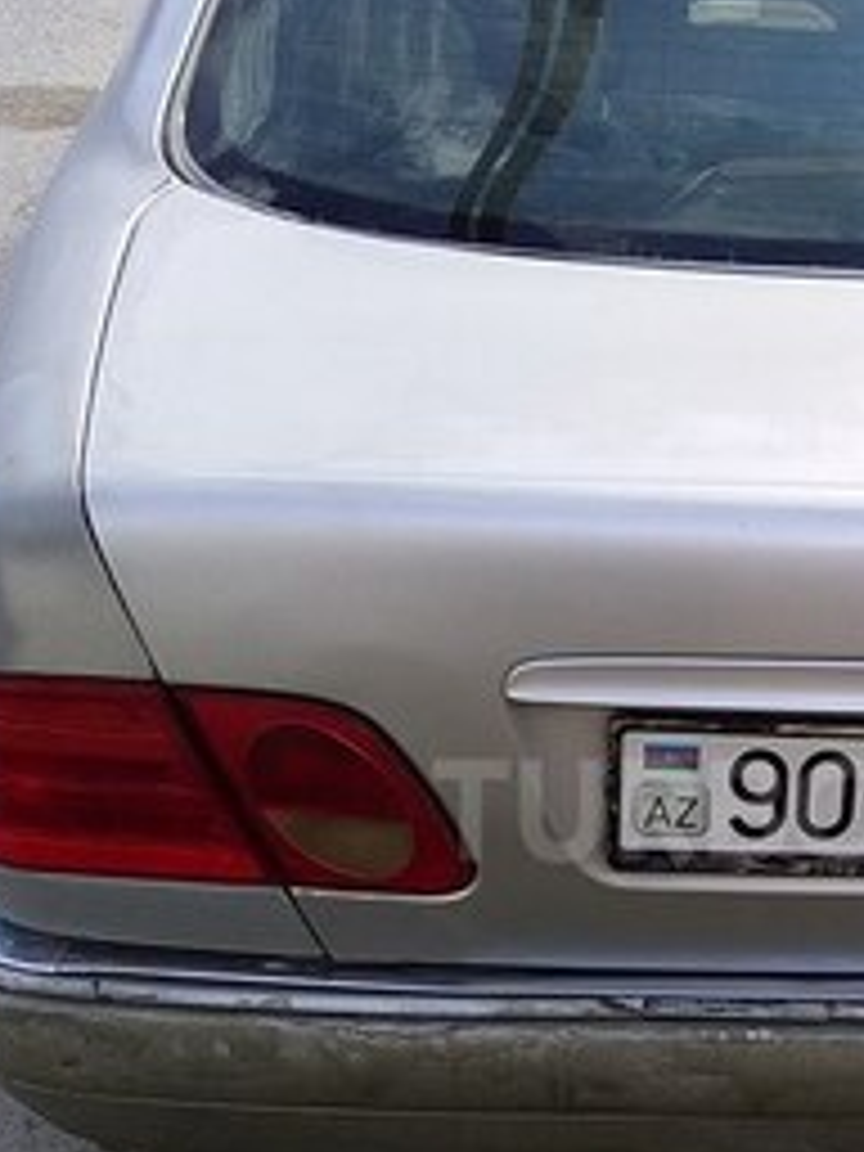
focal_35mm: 60
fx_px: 1997
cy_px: 810
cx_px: 778
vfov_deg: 31.8
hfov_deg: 23.8
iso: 40
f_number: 2.2
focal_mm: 3.3
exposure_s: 1/486
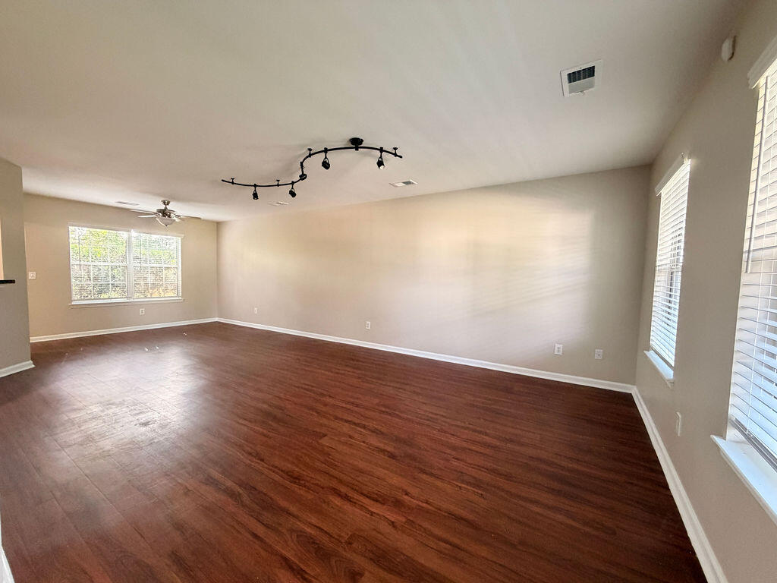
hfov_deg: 102.1
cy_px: 292
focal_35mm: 14
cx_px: 388
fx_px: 314
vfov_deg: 85.7
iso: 500
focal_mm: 2.22
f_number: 2.2
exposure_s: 1/60
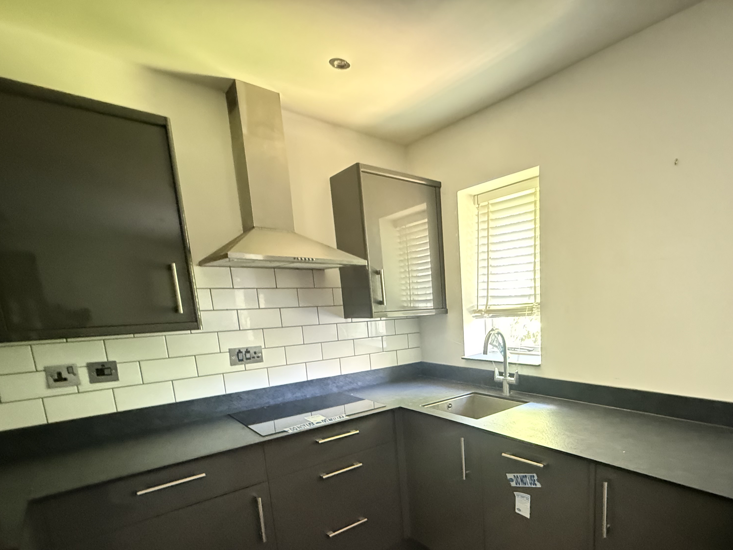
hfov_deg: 82.2
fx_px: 402
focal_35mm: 19
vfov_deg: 66.6
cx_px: 479
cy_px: 371
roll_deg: +1.7
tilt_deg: -10.5
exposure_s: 1/30
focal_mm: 2.22
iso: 1600
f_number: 2.2
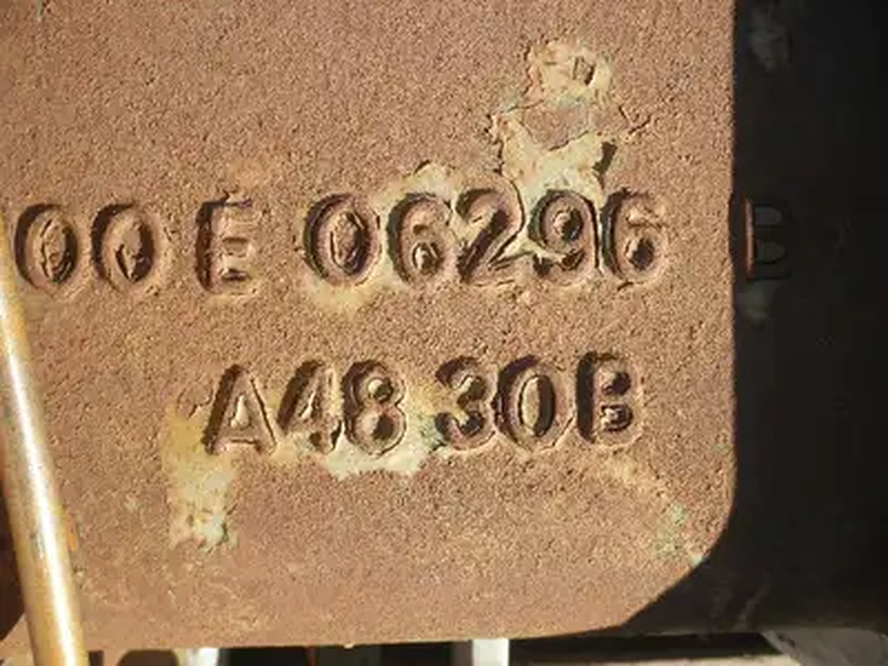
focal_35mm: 44
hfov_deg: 42.9
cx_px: 444
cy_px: 333
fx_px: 1129
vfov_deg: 32.9
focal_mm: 7.9
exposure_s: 1/400
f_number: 3.4
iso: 64
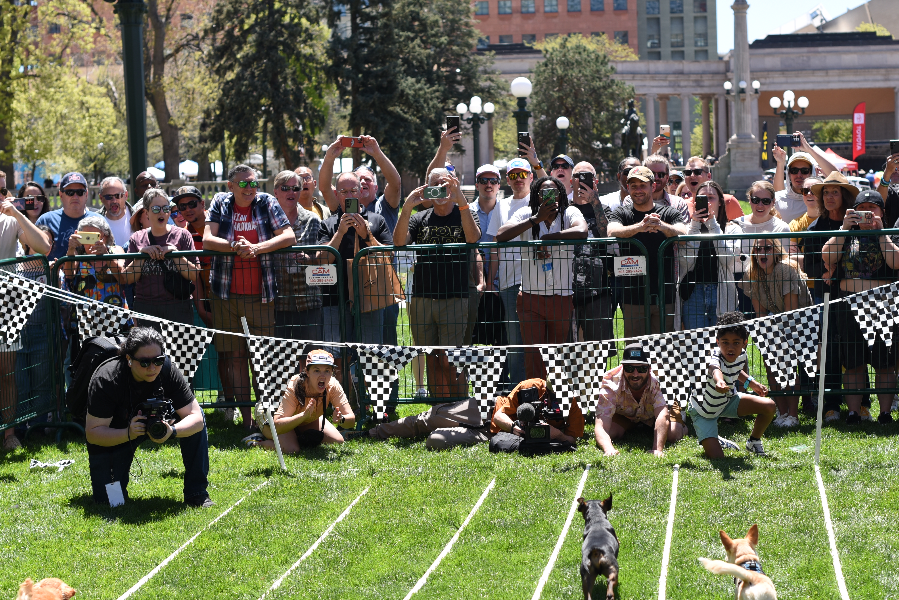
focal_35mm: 74
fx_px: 1849
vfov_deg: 18.4
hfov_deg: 27.3
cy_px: 397
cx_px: 536
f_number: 4.5
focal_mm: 50
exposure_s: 1/400
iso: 100
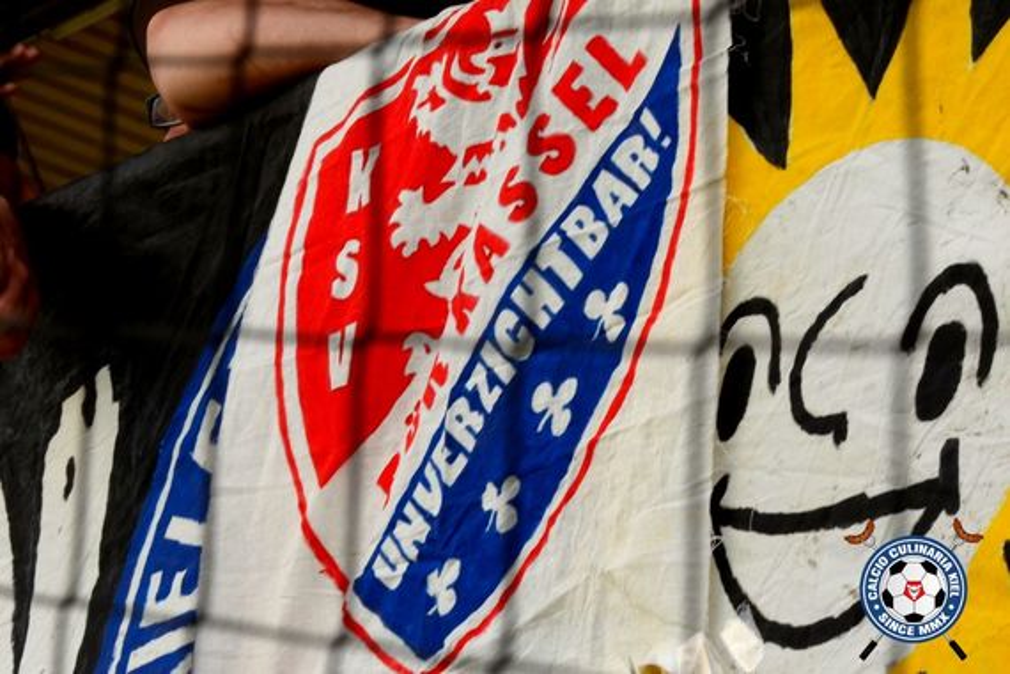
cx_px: 505
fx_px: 3451
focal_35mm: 123
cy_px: 337
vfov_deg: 11.1
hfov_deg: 16.7
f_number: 22
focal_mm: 82
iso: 320
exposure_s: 1/80
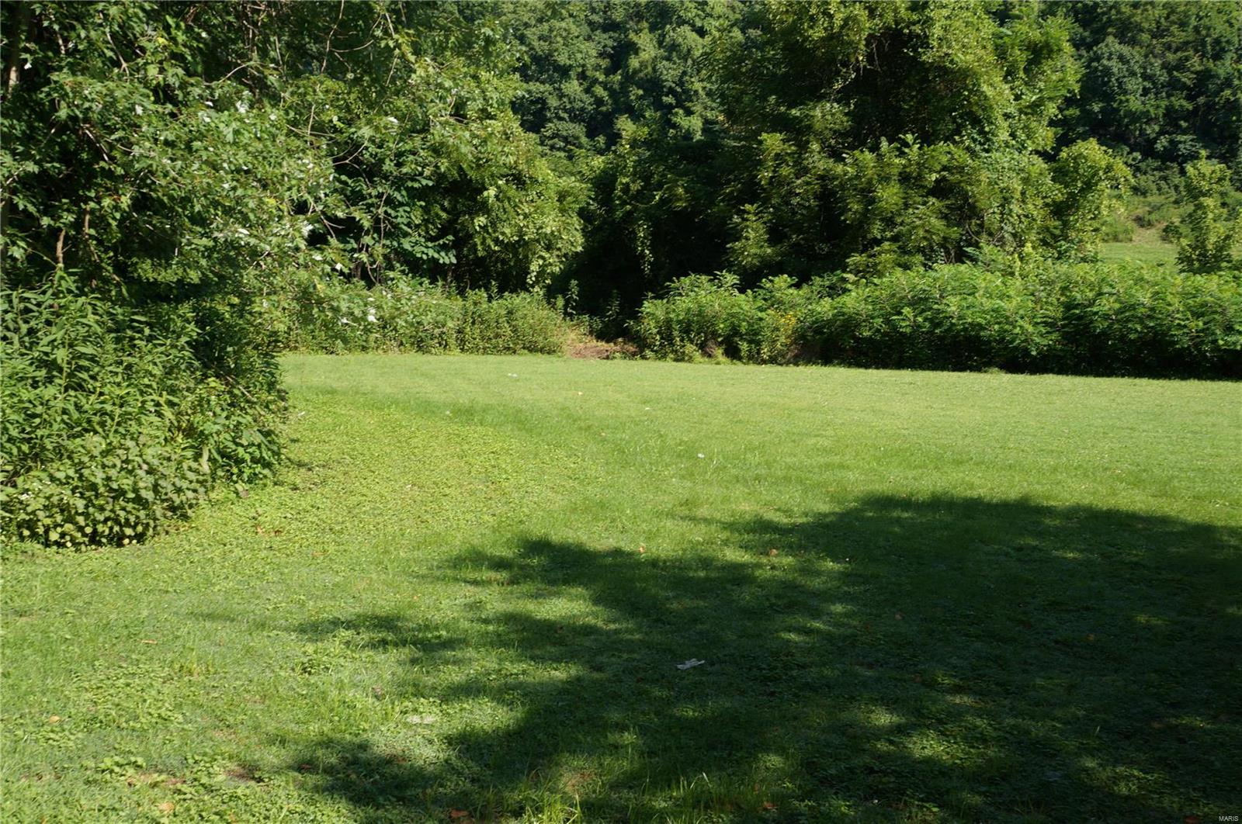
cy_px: 412
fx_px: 1447
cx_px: 621
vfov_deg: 31.8
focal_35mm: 42
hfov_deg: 46.5
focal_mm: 28
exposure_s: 1/160
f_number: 7.1
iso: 100
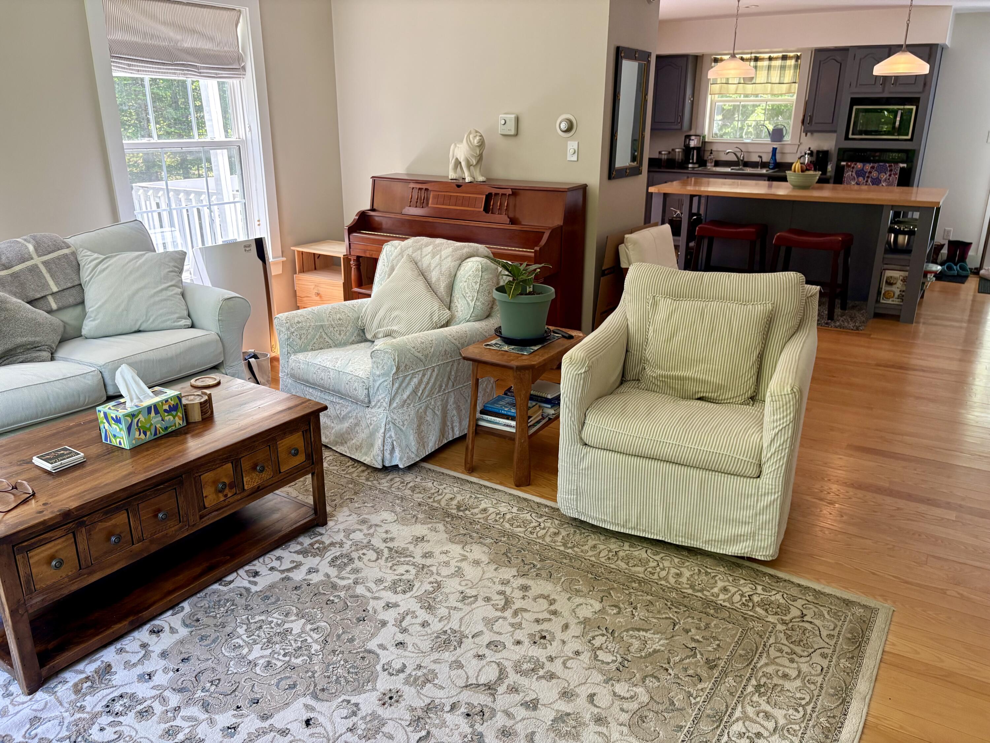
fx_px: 744
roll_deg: -0.3
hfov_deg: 67.3
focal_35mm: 26
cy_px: 372
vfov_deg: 53.1
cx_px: 495
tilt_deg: -18.6
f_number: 1.6
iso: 125
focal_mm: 5.96
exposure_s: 1/186
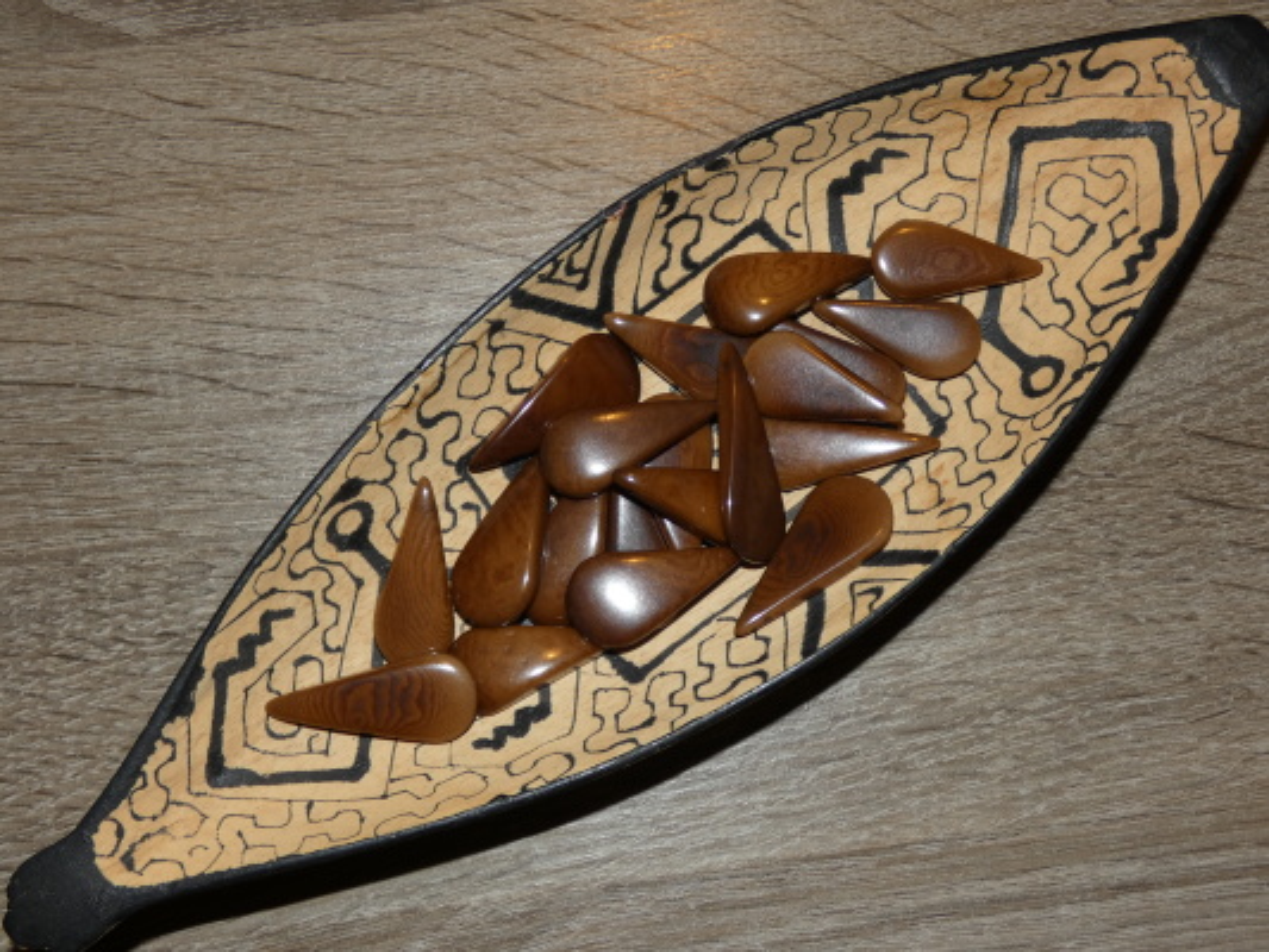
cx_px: 634
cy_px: 476
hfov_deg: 39.6
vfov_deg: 30.3
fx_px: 1760
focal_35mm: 48
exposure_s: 1/60
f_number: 3.8
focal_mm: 8.6
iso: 80
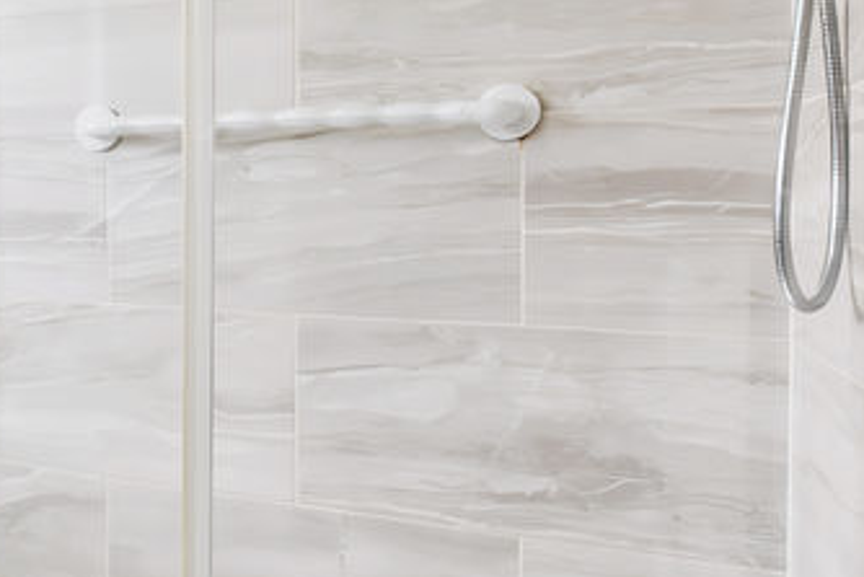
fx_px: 1104
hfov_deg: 33.6
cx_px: -202
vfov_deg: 29.2
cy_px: 216
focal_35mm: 46
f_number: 9
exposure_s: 1/80
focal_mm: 15
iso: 250
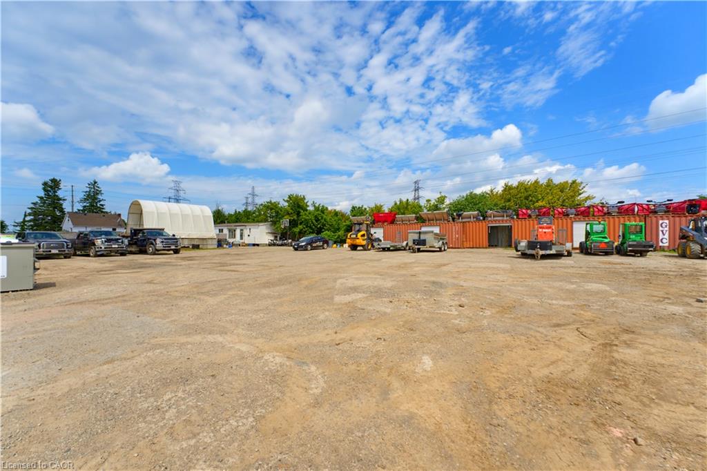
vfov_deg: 81.2
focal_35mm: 14
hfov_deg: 104.3
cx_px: 354
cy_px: 236
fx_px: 275
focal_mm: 14
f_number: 8
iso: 400
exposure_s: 1/640
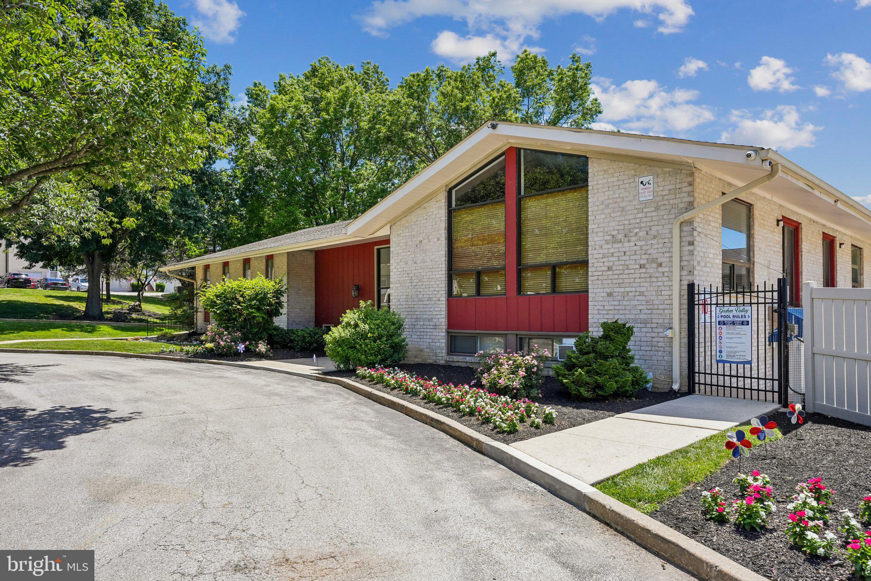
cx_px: 436
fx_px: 556
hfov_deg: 76.1
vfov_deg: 55.1
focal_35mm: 23
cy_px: 290
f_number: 5.6
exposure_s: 1/1600
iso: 500
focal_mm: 23
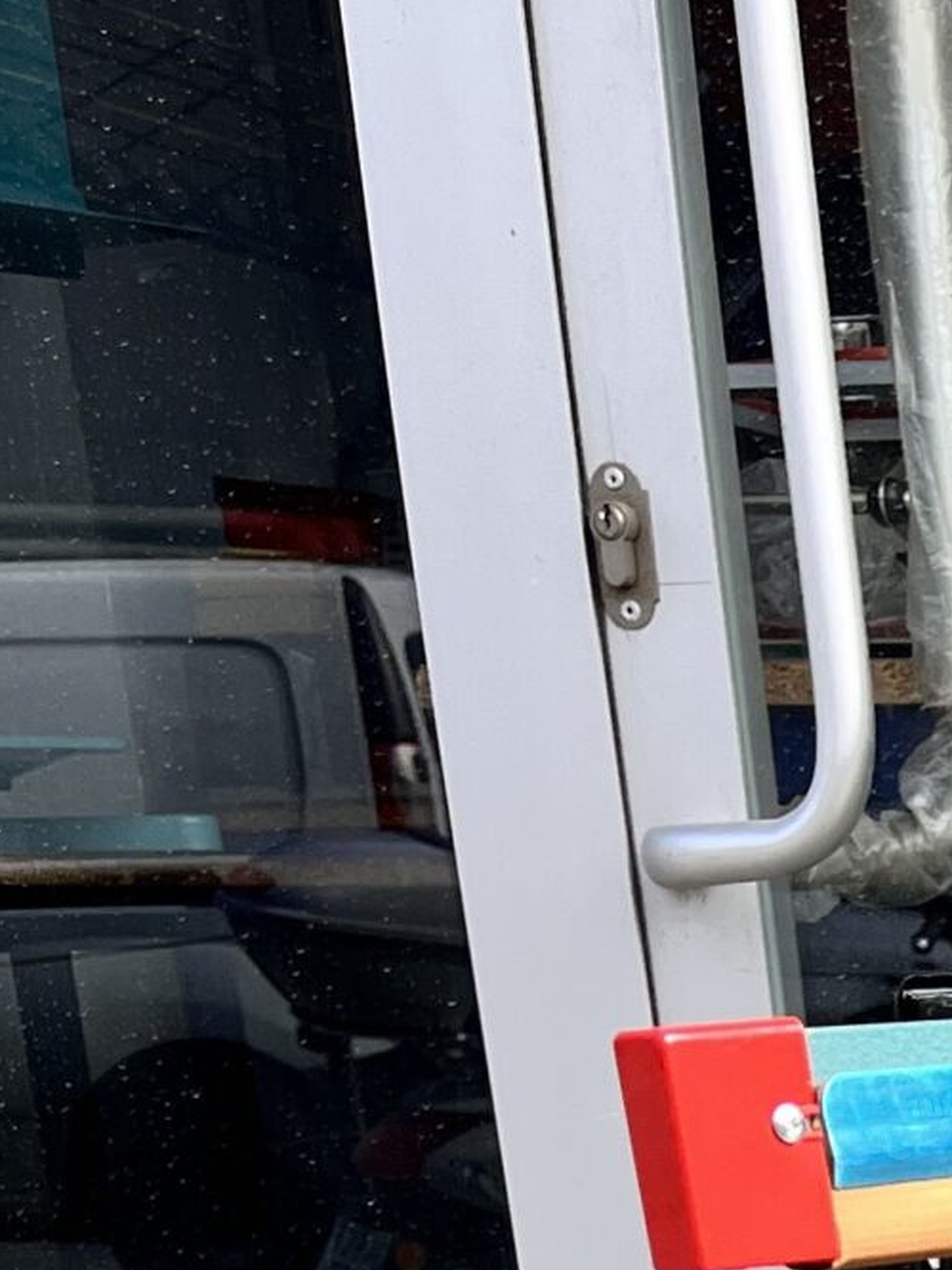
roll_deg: +2.3
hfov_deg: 13.1
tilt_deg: -20.2
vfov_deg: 16.2
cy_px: 2351
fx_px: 3669
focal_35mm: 100
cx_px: 1793
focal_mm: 5.1
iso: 50
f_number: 1.6
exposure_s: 1/1404
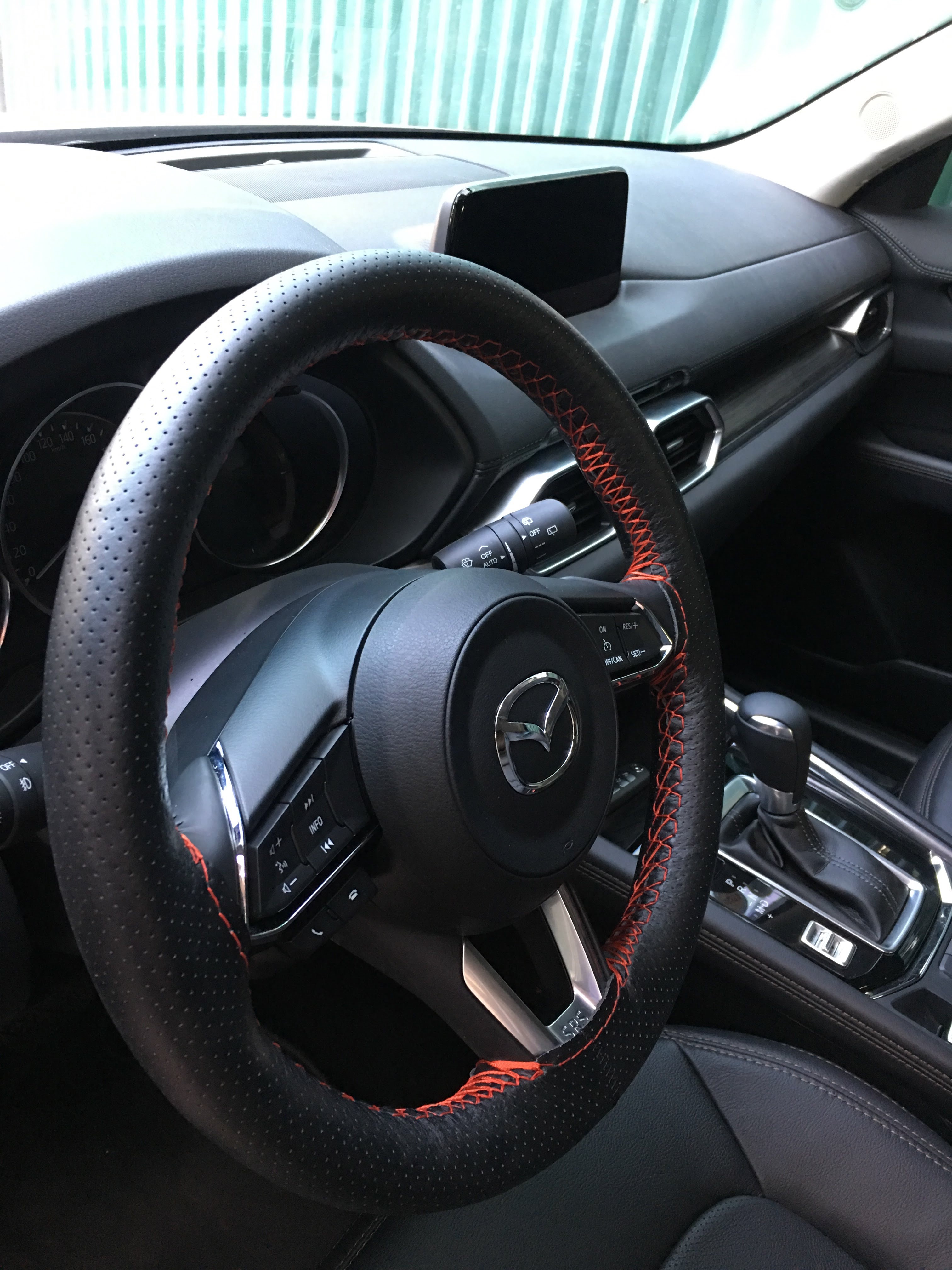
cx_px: 476
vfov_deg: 61.7
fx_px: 1063
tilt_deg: -30.0
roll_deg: -7.7
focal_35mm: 29
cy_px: 635
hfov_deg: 48.2
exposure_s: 1/10
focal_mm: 4.15
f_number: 2.2
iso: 100
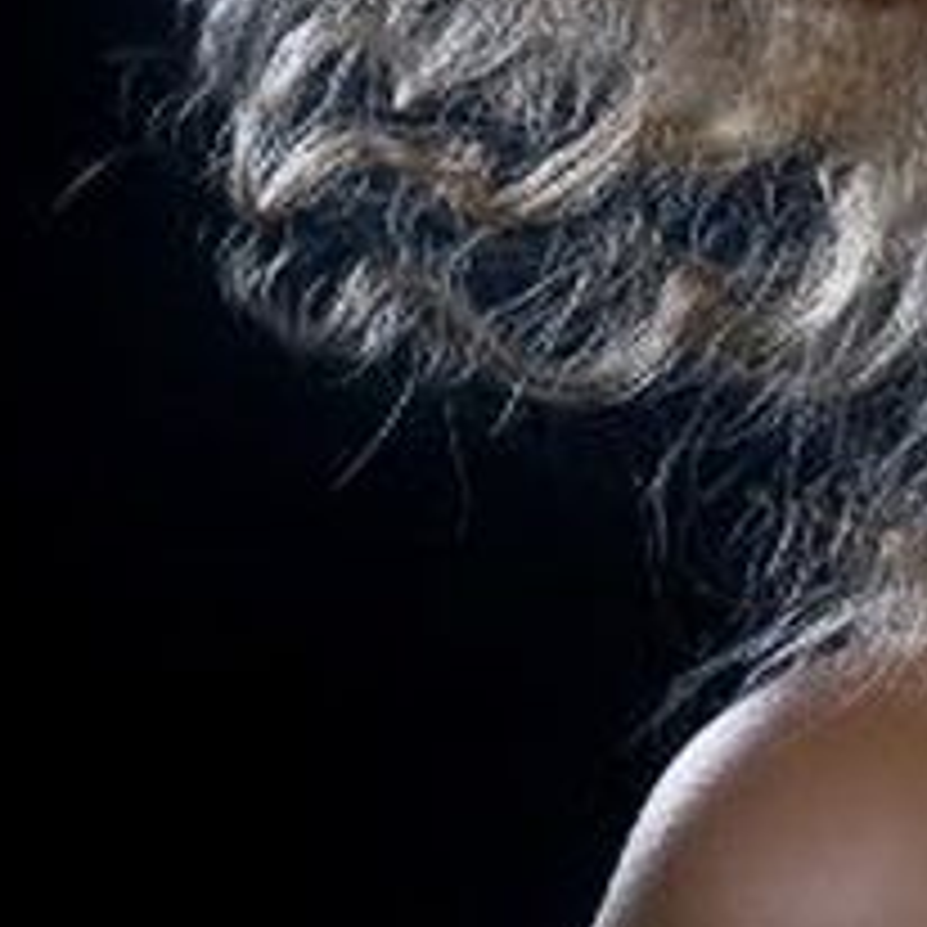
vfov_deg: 5.4
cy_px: -286
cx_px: 1539
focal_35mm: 323
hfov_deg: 5.4
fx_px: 9786
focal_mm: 58
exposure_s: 1/125
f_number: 8
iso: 200
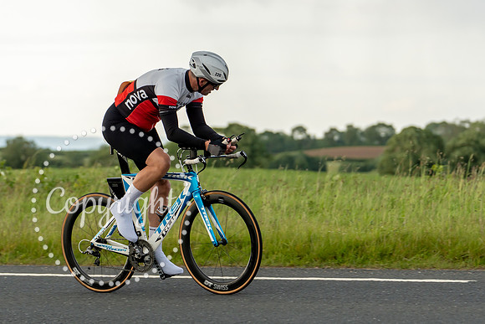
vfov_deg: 8.4
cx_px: 177
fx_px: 2189
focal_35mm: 162
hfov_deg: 12.6
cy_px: 105
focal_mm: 101
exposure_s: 1/500
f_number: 3.2
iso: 250
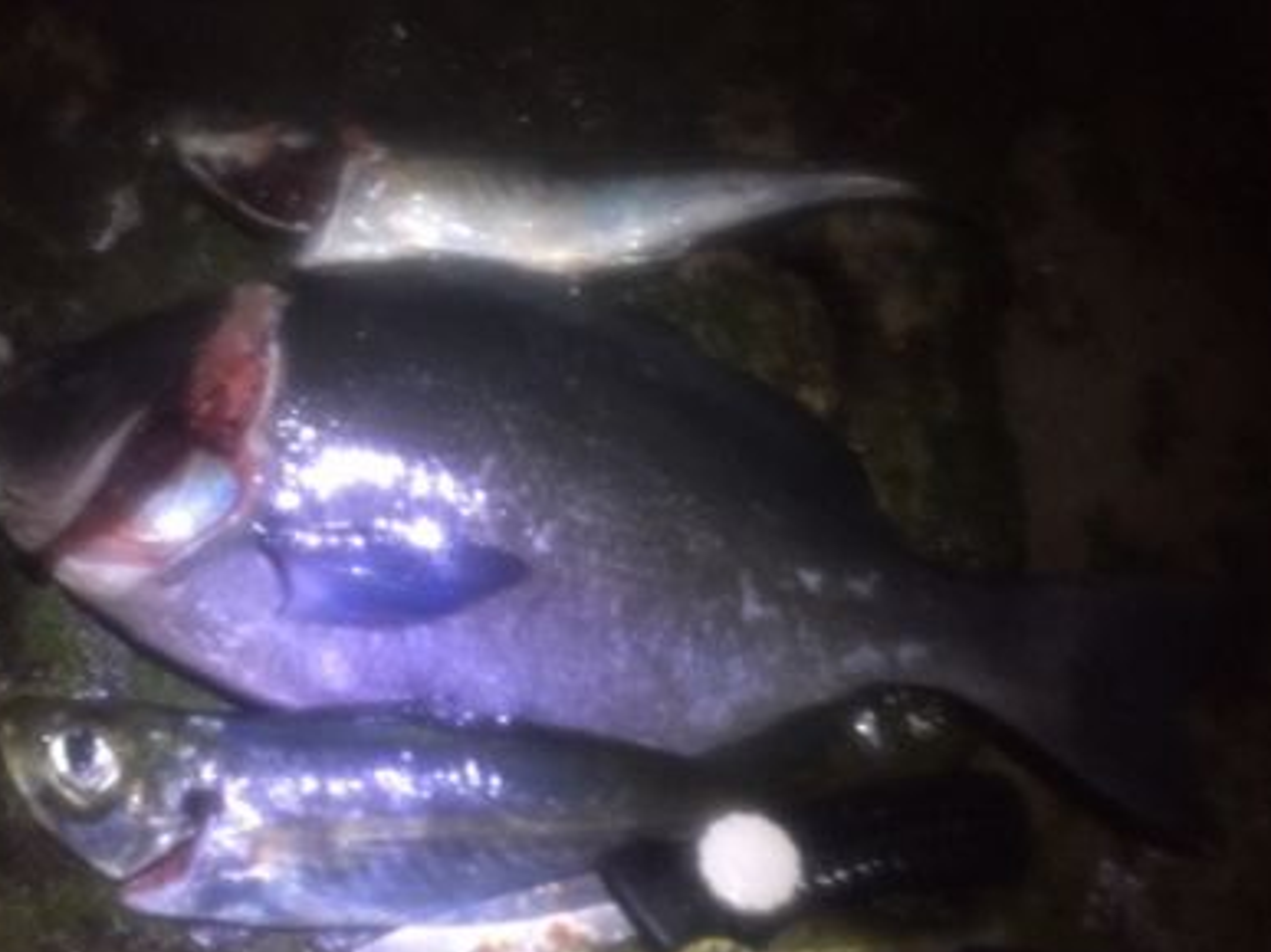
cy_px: 529
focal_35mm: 36
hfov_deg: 51.1
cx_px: 532
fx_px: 1321
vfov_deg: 39.6
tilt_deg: -76.7
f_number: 2.2
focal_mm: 4.15
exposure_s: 1/20
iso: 250
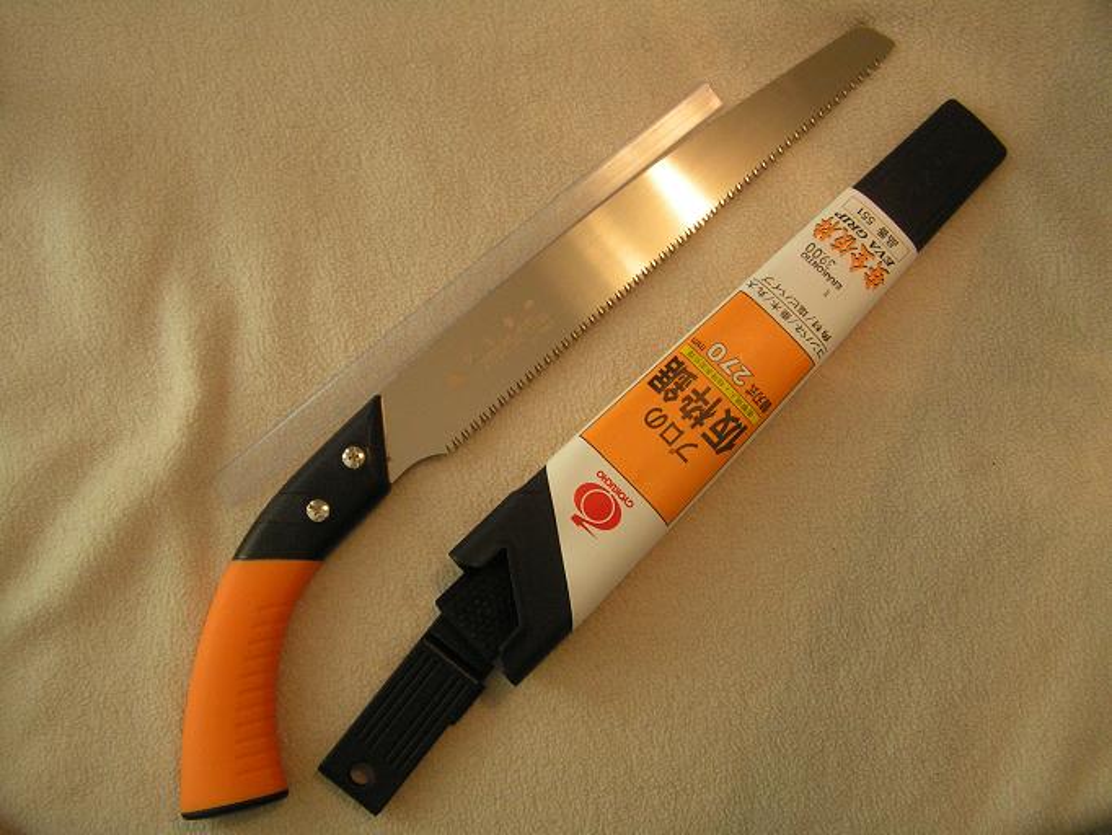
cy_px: 418
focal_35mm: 38
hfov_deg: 49.0
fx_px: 1221
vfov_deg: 37.7
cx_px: 556
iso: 125
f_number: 2.8
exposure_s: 1/50
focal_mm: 6.3
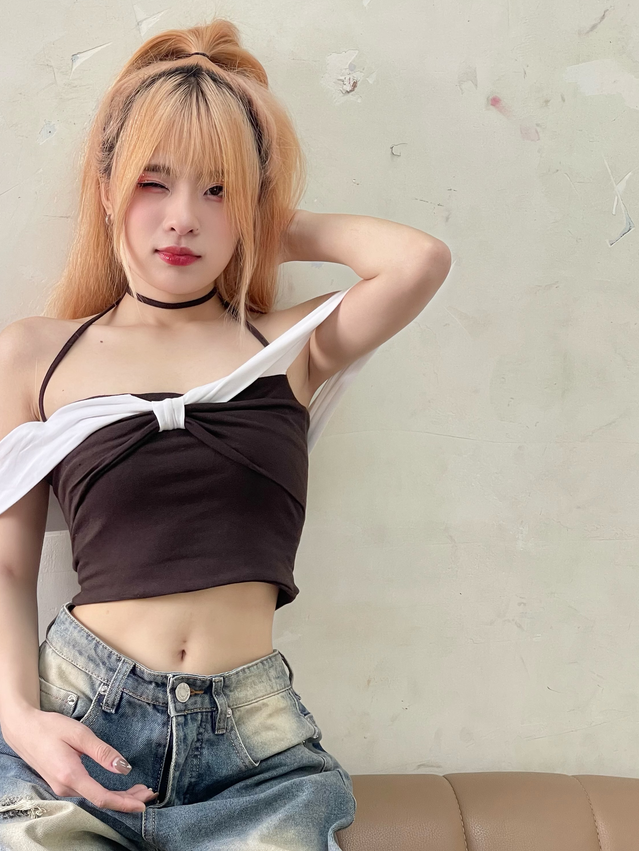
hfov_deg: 16.9
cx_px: 220
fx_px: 2141
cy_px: 423
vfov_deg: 22.5
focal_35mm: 87
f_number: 2.2
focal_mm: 7.5
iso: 100
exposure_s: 1/99
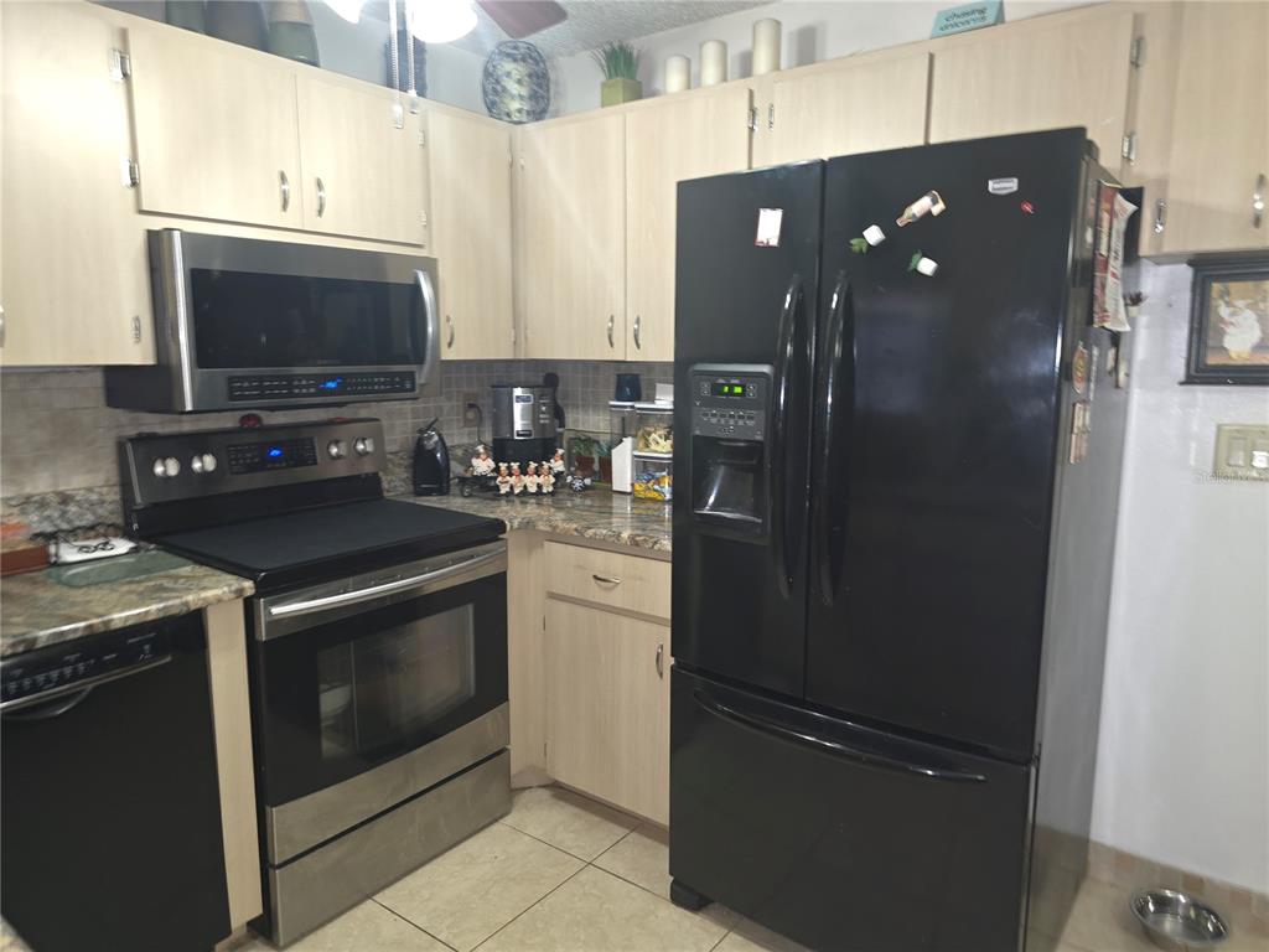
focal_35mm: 23
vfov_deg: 58.9
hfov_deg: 73.9
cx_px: 634
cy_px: 476
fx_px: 843
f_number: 1.7
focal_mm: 6.3
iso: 250
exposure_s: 1/12
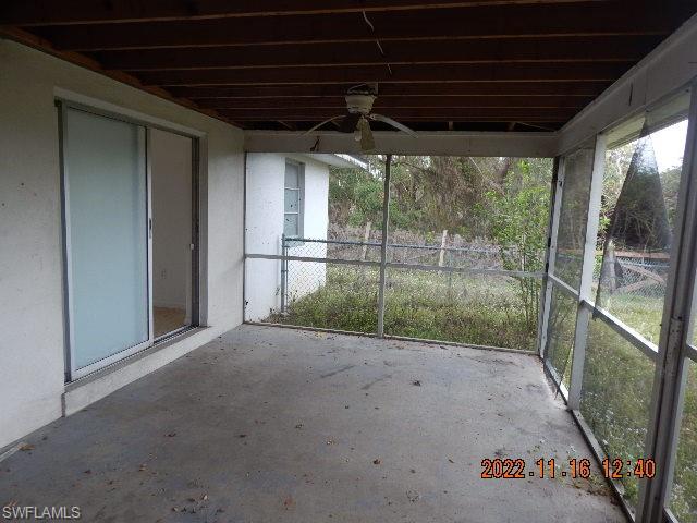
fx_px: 443
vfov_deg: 61.1
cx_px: 348
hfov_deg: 76.4
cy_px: 262
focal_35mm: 22
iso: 125
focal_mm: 4
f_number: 3
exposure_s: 1/80
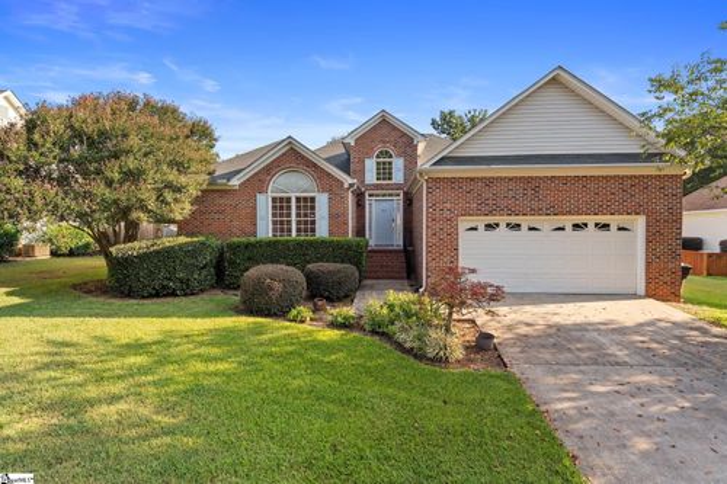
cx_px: 364
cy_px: 242
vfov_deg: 68.2
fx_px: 357
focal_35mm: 18
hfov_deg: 91.0
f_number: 5.6
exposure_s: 1/400
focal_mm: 17.7
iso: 400
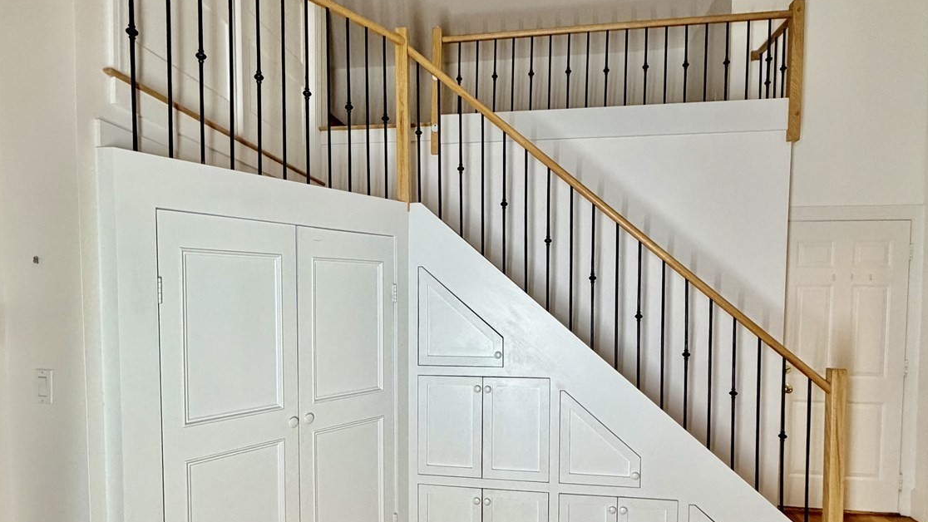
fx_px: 517
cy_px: 322
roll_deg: -0.5
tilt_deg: -2.5
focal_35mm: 21
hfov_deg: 83.8
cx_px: 457
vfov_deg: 53.1
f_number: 2.2
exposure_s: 1/120
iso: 250
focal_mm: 2.22
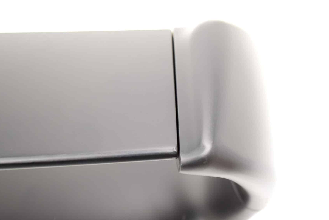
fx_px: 430
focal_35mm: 47
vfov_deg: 28.6
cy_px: 132
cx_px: 177
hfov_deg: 41.9
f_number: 4
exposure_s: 1/60
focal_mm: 26
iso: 560
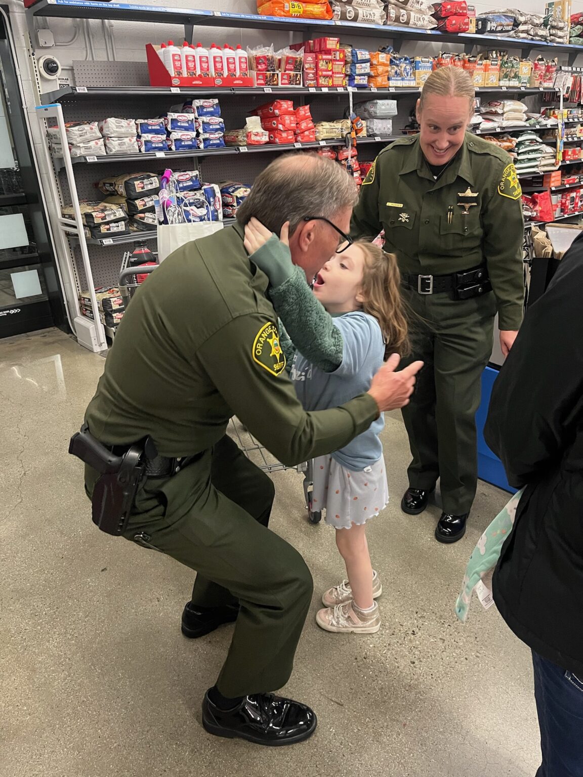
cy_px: 388
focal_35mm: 26
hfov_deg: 53.1
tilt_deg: -24.7
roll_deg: +2.8
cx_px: 292
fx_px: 584
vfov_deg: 67.3
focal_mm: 5.1
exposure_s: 1/60
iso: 400
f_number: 1.6
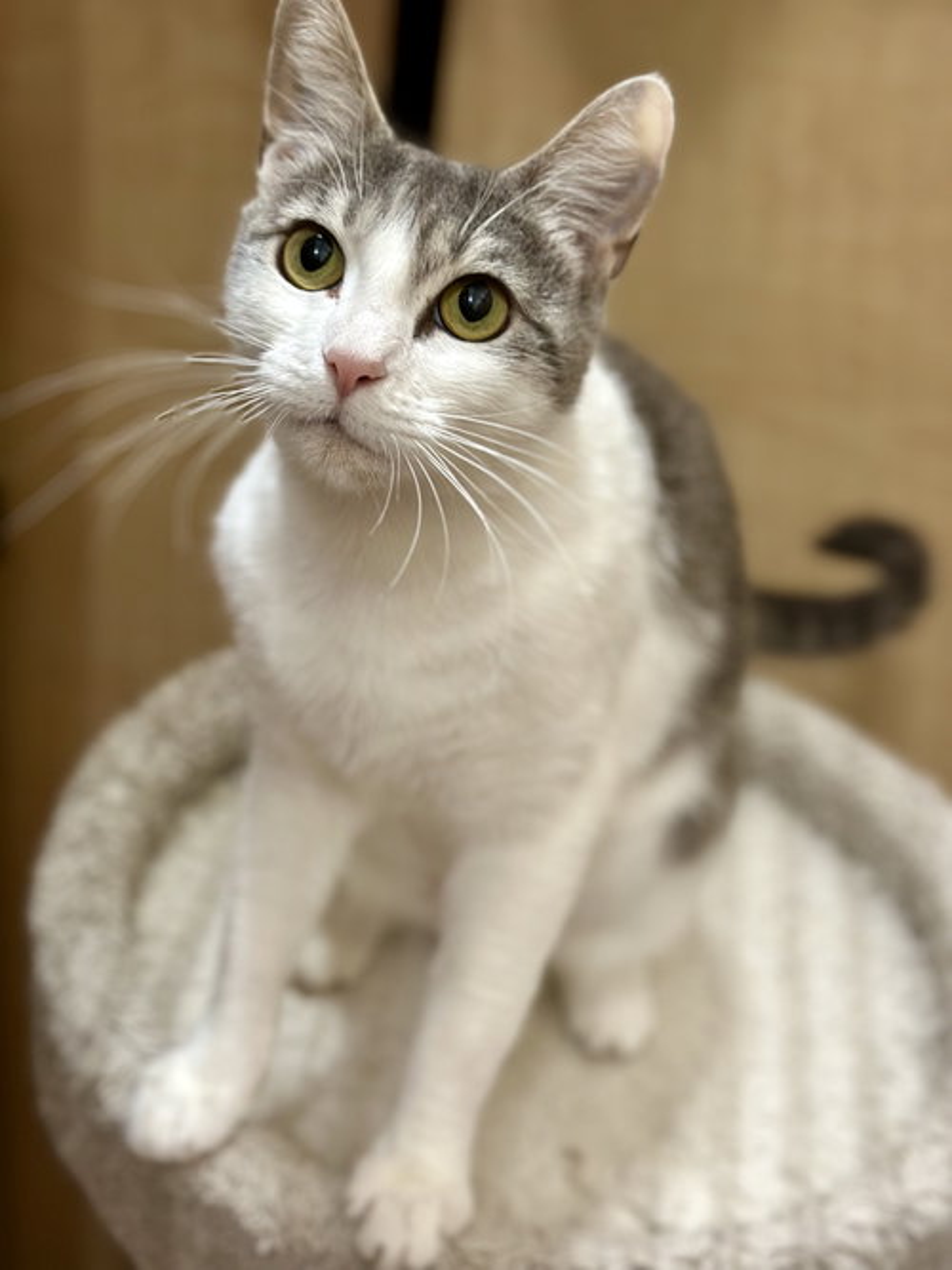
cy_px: 635
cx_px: 476
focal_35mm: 48
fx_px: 1761
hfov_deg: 30.3
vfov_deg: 39.7
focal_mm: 6.86
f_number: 1.78
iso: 250
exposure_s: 1/60
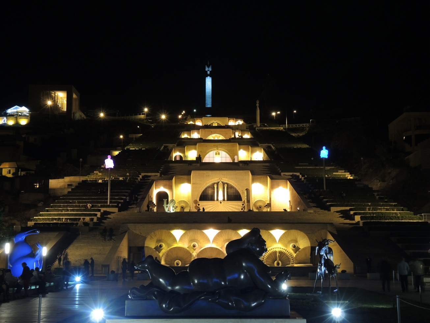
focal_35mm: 50
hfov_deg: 38.2
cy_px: 162
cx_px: 215
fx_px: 621
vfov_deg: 29.1
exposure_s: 1/15
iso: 800
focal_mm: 11
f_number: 2.8
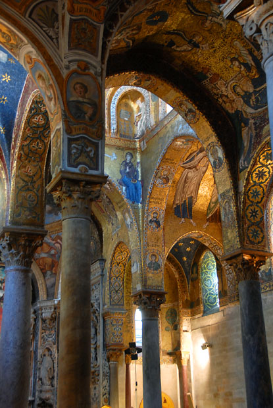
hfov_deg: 25.1
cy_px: 204
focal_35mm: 54
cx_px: 136
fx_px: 612
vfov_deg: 36.8
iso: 400
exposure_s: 1/10
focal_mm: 36
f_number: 4.5
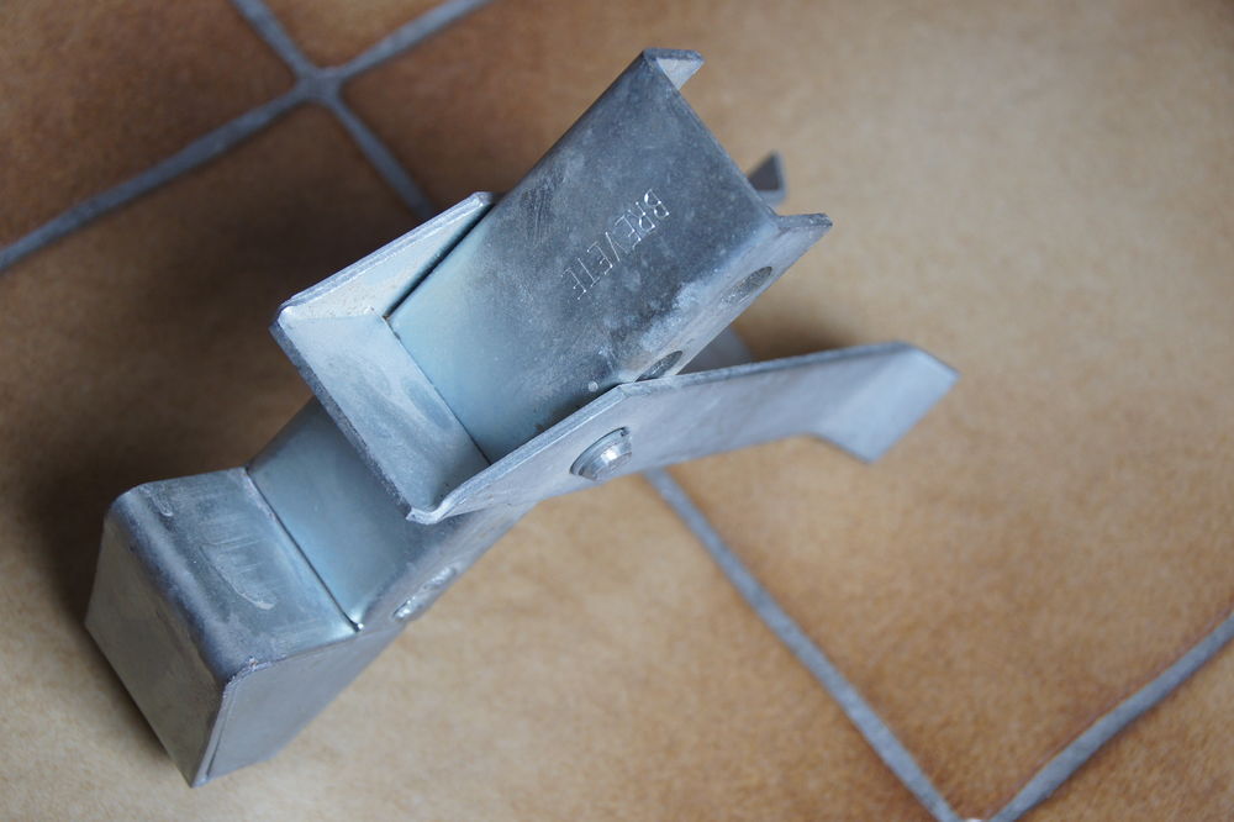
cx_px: 617
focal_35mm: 68
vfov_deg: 20.1
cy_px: 411
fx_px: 2313
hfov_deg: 29.9
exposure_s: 1/80
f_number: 4.5
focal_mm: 45
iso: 400
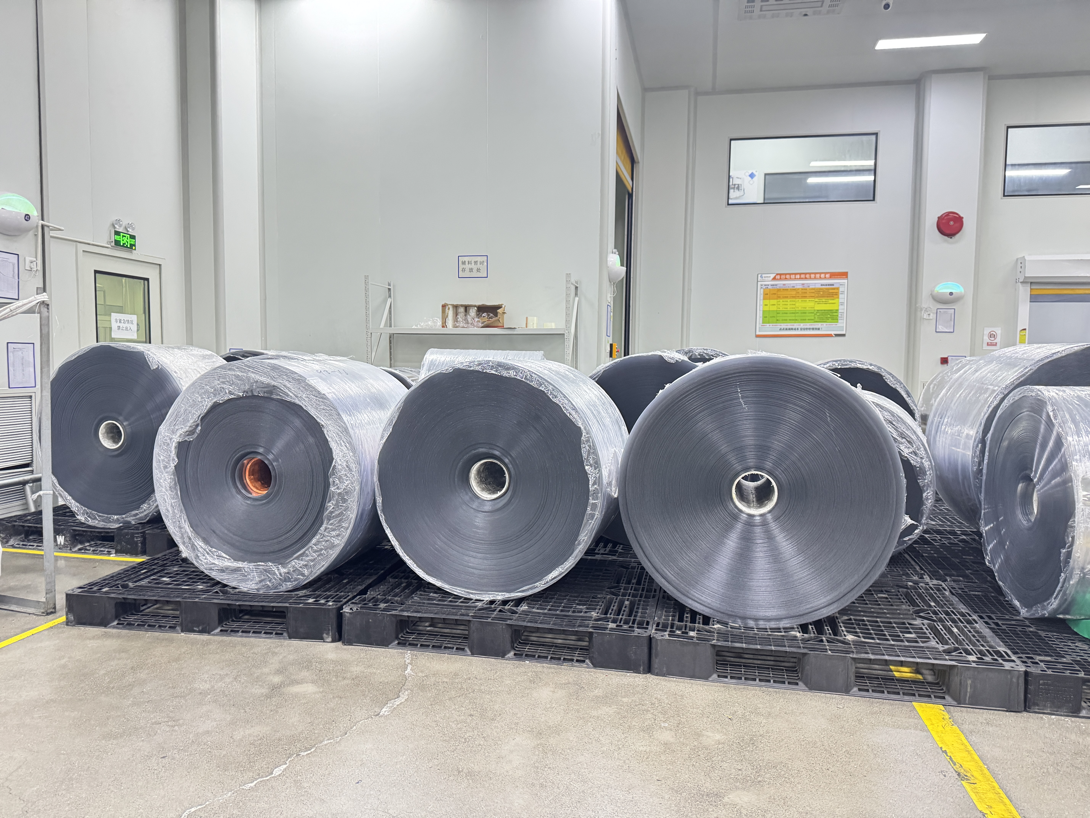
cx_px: 545
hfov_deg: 71.6
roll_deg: -1.2
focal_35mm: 24
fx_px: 756
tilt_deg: -3.7
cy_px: 409
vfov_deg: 56.8
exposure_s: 1/50
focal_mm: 6.76
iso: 500
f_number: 1.78
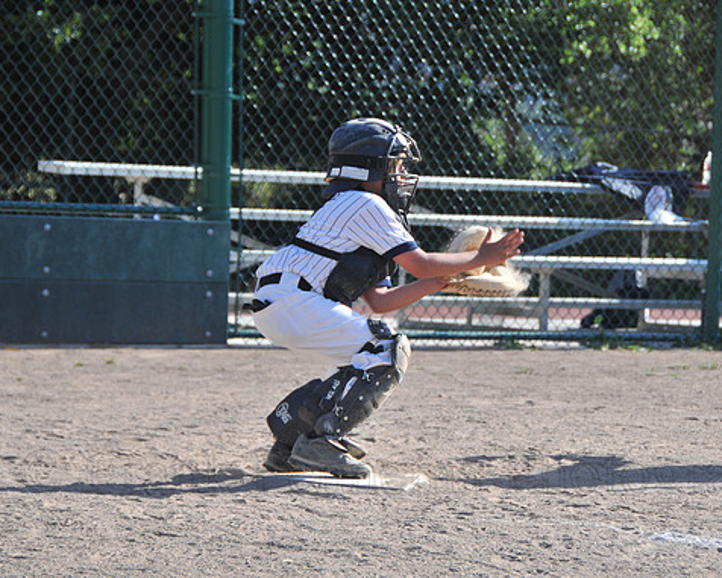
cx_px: 423
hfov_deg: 11.9
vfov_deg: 9.5
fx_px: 3475
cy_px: 287
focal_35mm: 163
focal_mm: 95
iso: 200
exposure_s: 1/500
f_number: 5.6
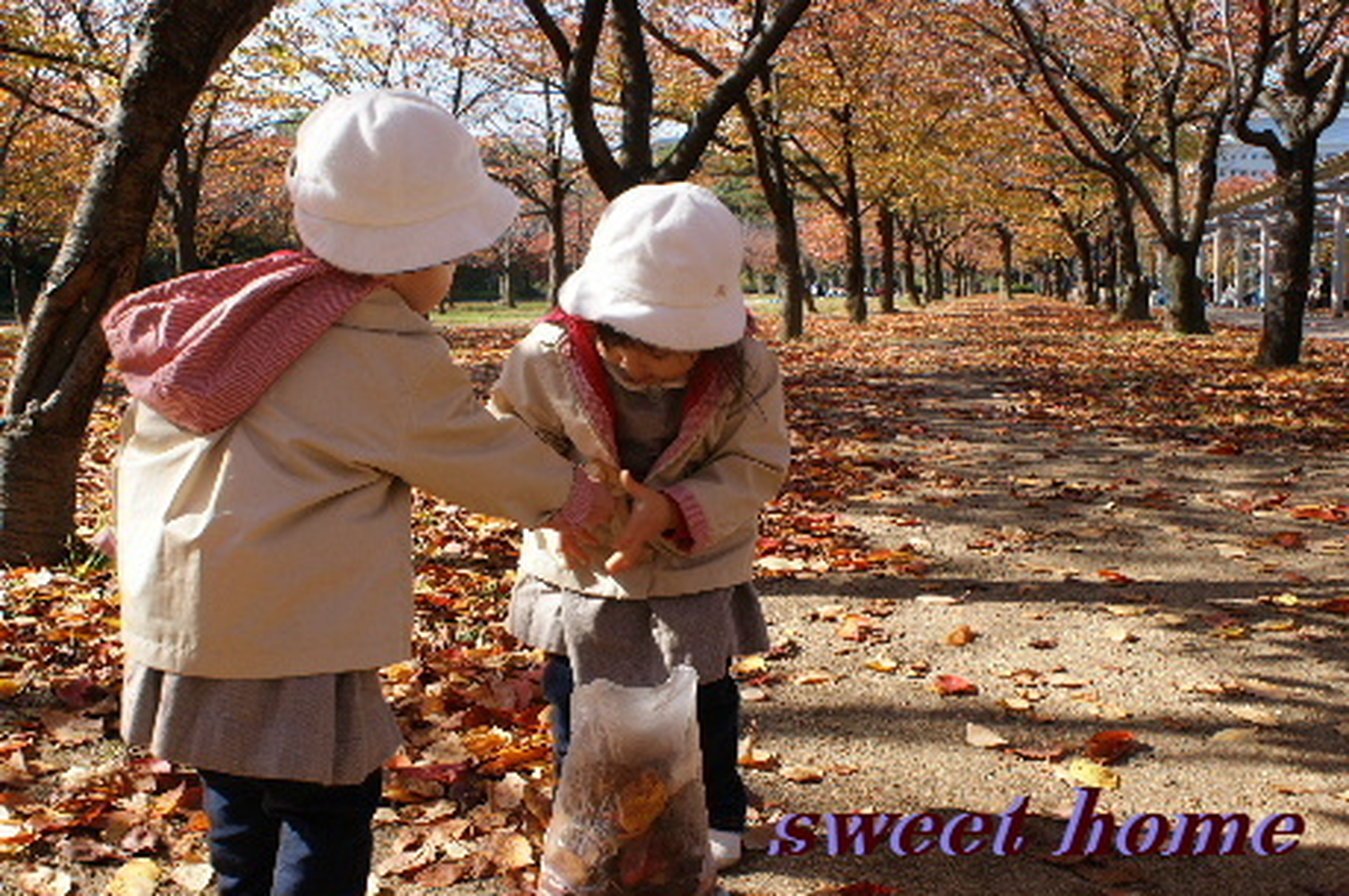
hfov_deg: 53.2
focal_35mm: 36
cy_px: 448
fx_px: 1348
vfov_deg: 36.8
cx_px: 674
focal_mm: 24
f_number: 9
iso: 100
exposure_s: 1/80
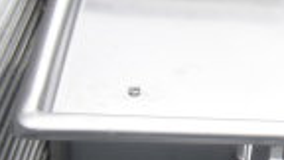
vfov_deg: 10.0
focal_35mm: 120
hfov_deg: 14.4
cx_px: 594
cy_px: 5
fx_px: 904
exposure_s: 1/125
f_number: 6.3
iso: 200
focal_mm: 18
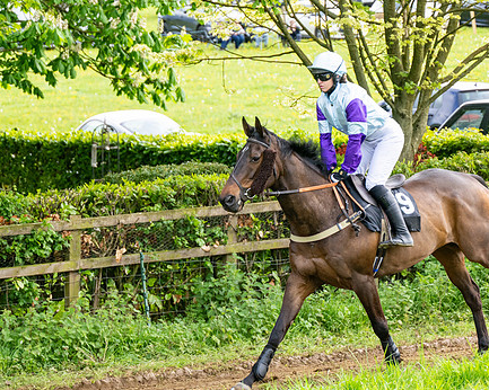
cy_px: 209
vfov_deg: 8.1
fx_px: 2749
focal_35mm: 190
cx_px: 343
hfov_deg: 10.2
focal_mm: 98
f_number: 4
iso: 400
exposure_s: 1/1250
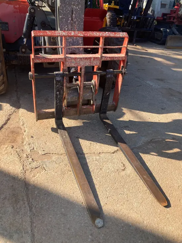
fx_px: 196
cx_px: 91
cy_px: 122
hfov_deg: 49.8
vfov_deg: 63.4
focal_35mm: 28
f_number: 1.8
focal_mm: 3.99
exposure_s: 1/883
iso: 20
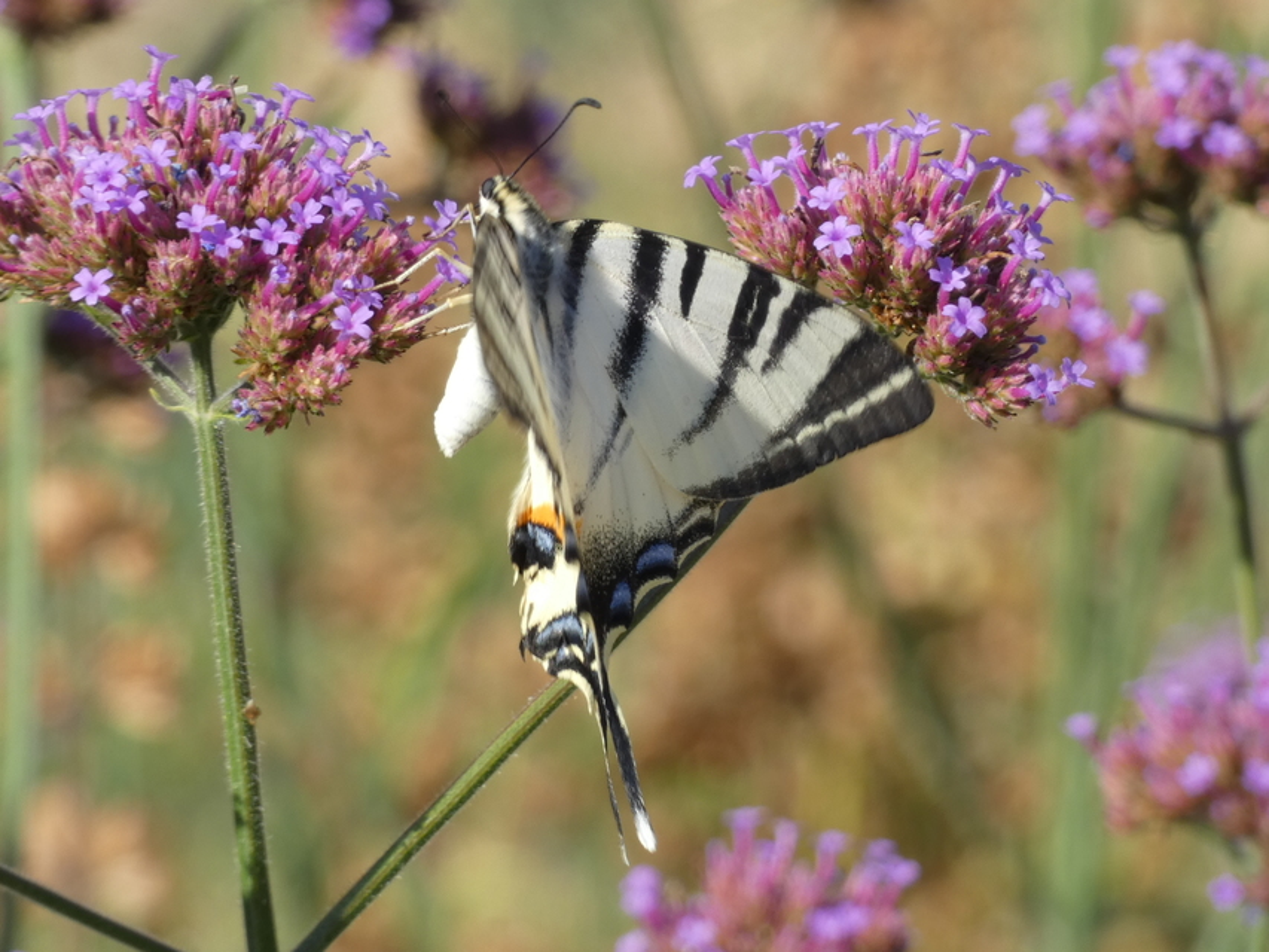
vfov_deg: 4.0
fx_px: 13639
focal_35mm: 372
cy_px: 476
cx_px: 634
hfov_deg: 5.3
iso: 80
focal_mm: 66.7
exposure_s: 1/100
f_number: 5.6
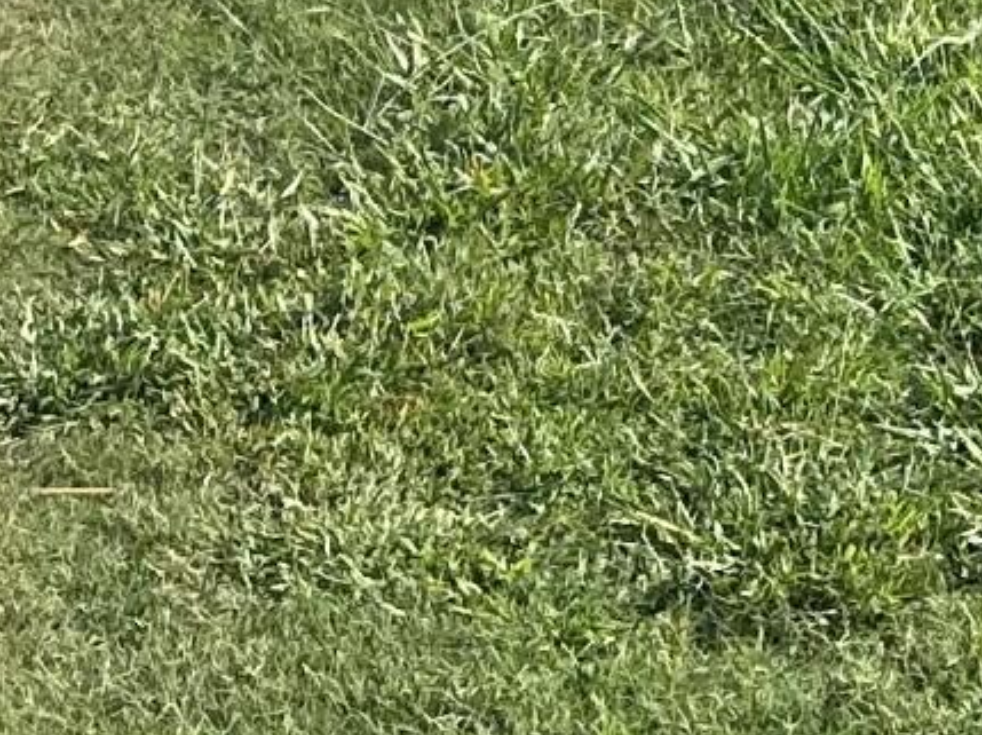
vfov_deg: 8.7
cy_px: -89
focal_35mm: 168
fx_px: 4762
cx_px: 849
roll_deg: -1.5
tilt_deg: -13.3
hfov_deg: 11.7
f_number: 1.78
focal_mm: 6.86
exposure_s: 1/2410
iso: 80
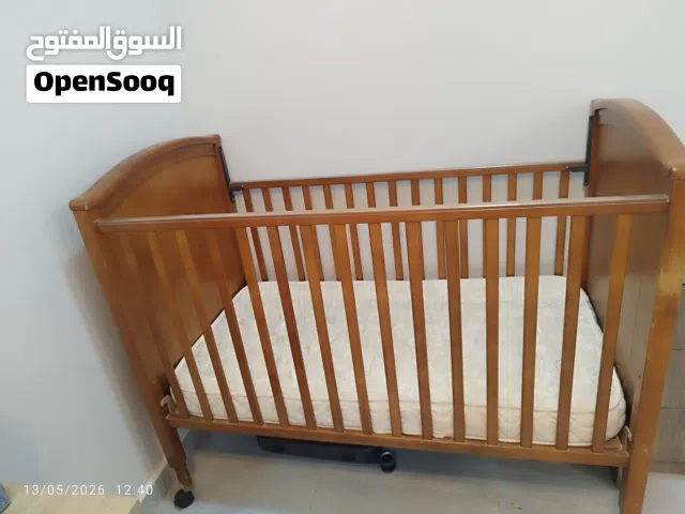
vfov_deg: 56.8
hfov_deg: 71.6
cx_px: 342
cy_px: 257
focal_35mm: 24
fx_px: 475
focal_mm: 5.89
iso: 790
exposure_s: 1/50
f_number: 1.89
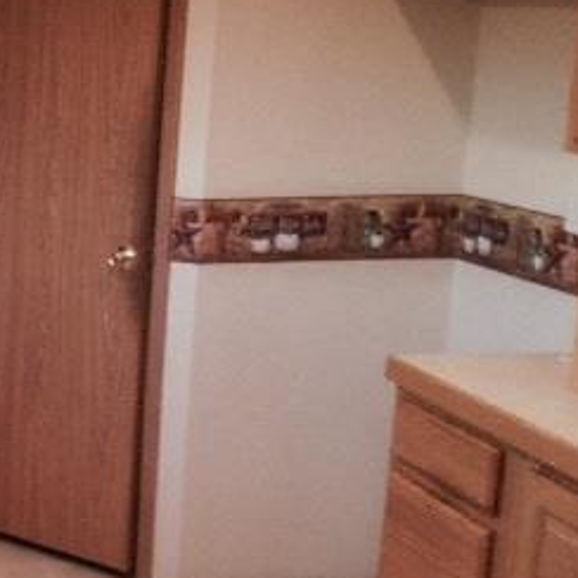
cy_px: 310
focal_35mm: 81
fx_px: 1530
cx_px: -166
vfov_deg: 21.4
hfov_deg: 19.7
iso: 160
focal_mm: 4.28
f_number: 2.4
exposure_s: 1/20
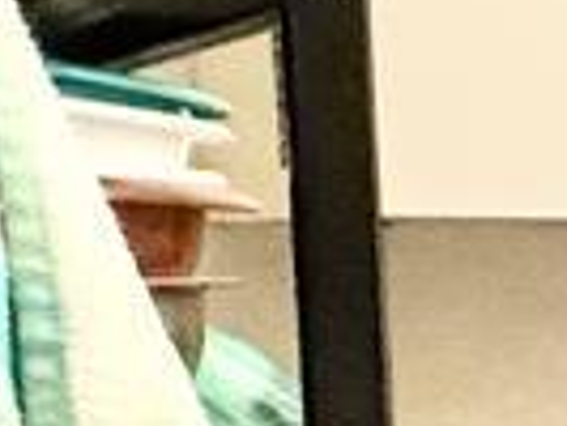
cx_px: 1970
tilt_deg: -3.1
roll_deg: +0.5
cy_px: 379
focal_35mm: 108
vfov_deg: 13.6
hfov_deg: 9.7
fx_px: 1771
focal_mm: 2.22
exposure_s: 1/60
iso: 250
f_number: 2.2
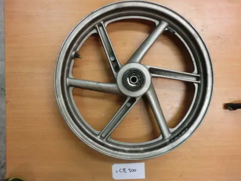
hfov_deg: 65.3
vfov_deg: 51.4
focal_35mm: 27
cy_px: 90
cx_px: 120
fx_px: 188
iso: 320
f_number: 3.2
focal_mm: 4.9
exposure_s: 1/60
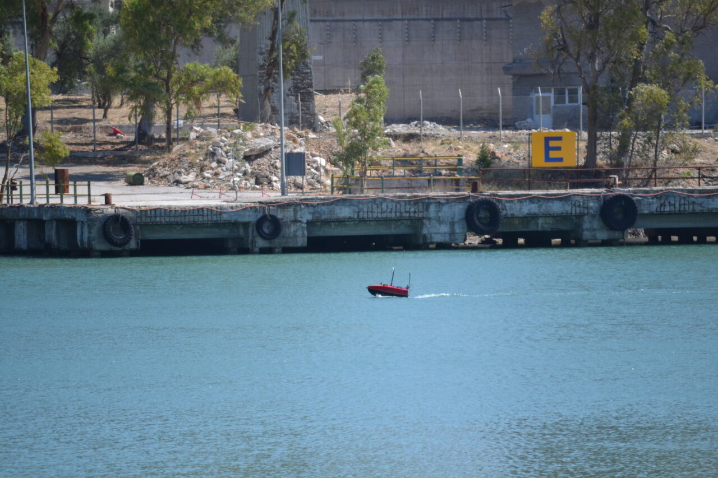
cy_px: 239
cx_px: 359
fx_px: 5982
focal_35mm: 300
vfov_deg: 4.6
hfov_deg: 6.9
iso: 400
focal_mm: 200
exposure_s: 1/1000
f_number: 5.6
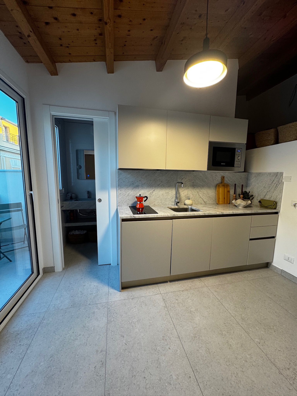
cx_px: 148
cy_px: 198
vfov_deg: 102.1
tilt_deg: -7.1
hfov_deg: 85.7
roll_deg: -0.5
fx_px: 160
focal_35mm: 14
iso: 160
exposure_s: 1/100
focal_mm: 2.22
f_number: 2.2
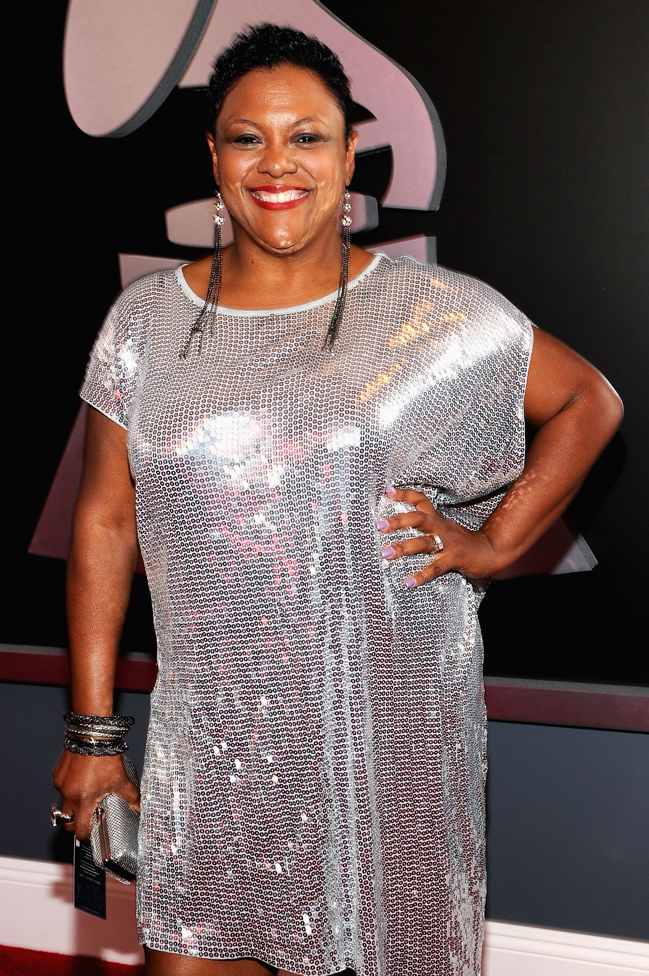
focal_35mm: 38
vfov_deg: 50.7
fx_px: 1029
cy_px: 488
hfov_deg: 35.0
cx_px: 324
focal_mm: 38
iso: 500
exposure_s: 1/80
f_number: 6.3
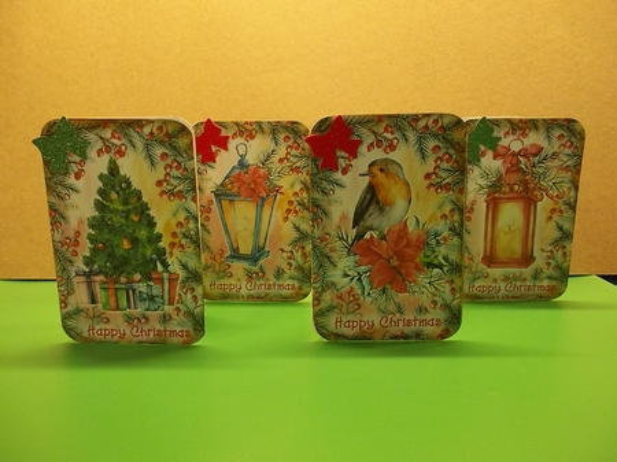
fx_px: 517
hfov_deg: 61.7
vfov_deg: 48.2
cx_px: 308
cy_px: 231
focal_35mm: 29
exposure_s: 1/30
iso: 156
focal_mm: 4.1
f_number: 3.3
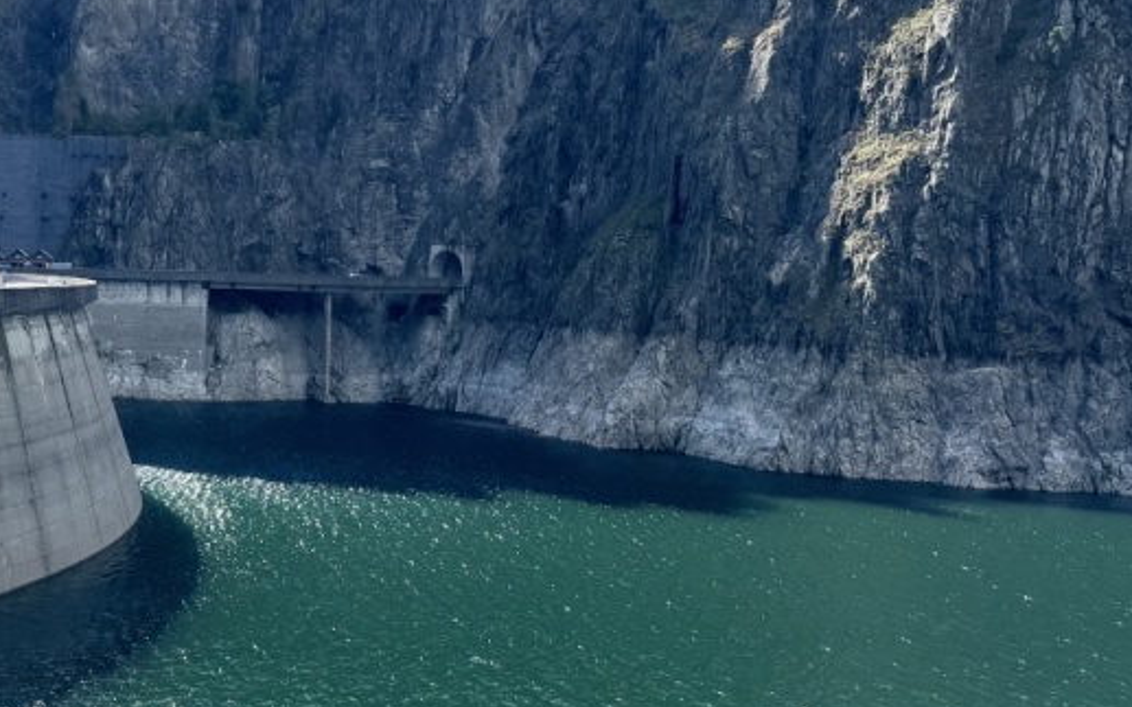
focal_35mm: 59
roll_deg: -0.6
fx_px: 1820
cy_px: 215
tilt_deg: +1.9
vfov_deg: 21.9
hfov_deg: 31.9
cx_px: 0
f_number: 1.78
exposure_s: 1/1524
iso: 80
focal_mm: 6.76
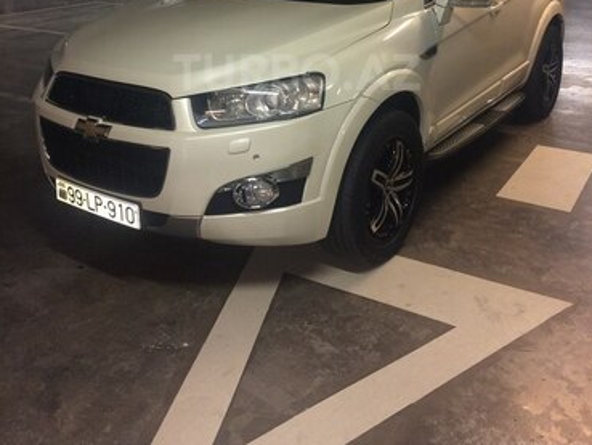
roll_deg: +1.5
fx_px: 667
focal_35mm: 39
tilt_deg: -14.3
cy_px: 72
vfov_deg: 35.3
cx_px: 297
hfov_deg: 47.8
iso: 125
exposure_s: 1/33
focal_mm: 4.15
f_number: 2.2
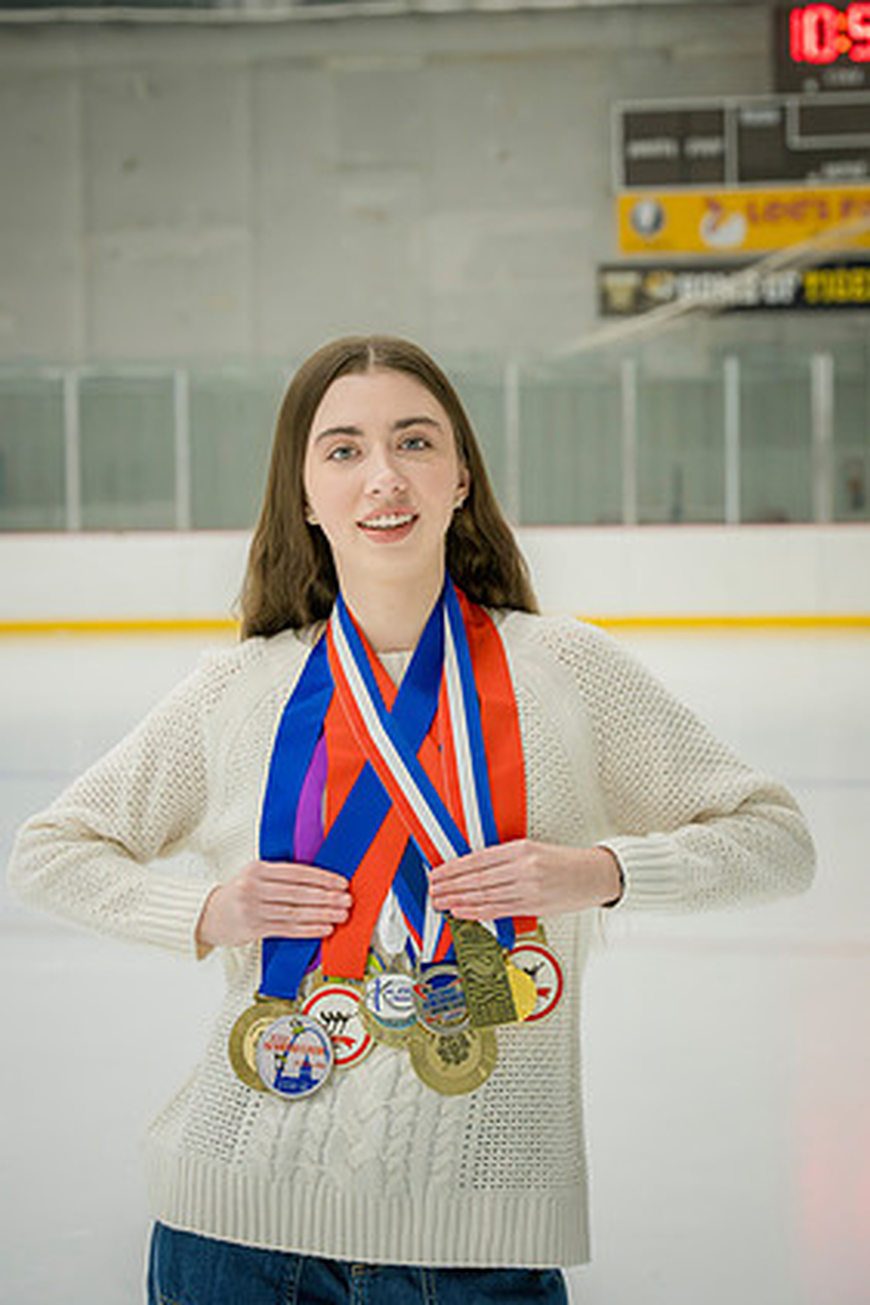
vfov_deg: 17.5
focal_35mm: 117
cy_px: 645
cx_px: 413
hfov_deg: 11.7
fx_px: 4241
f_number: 8
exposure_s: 1/250
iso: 1600
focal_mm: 110
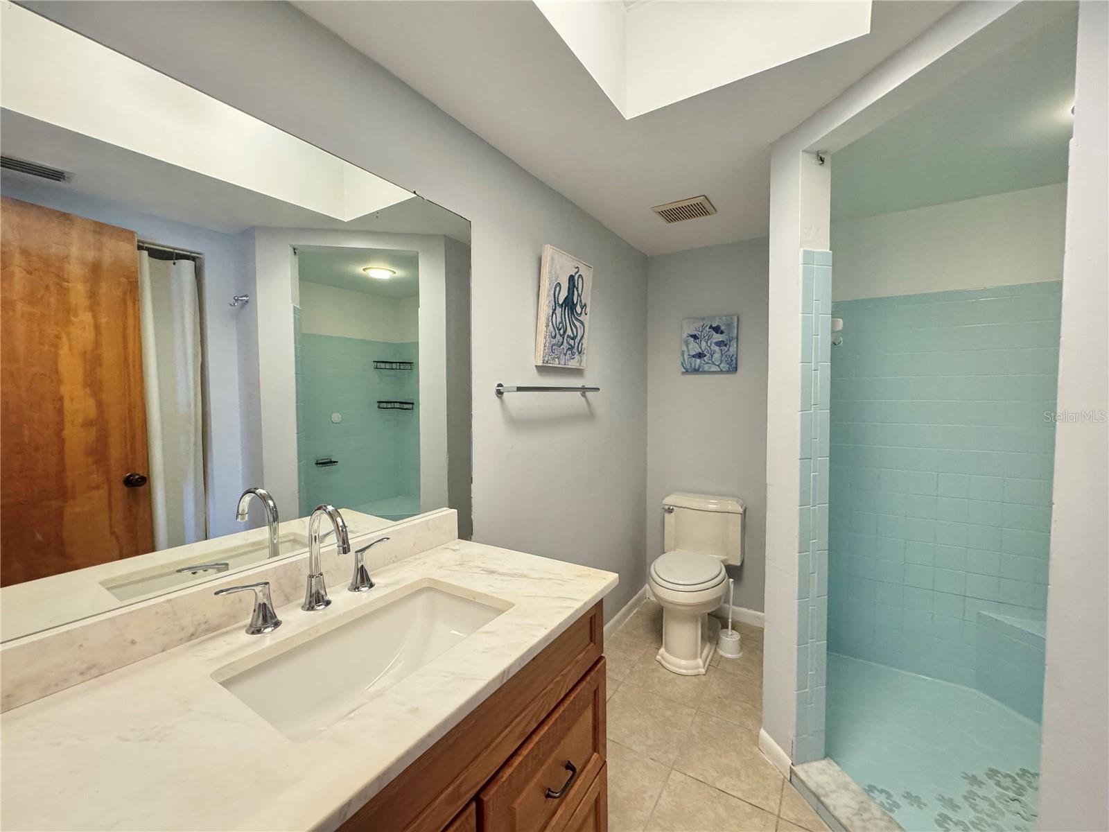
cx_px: 554
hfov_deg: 102.1
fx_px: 449
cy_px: 416
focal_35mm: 14
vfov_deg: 85.7
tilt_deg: -3.0
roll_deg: +0.3
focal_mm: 2.22
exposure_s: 1/60
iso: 320
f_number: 2.2
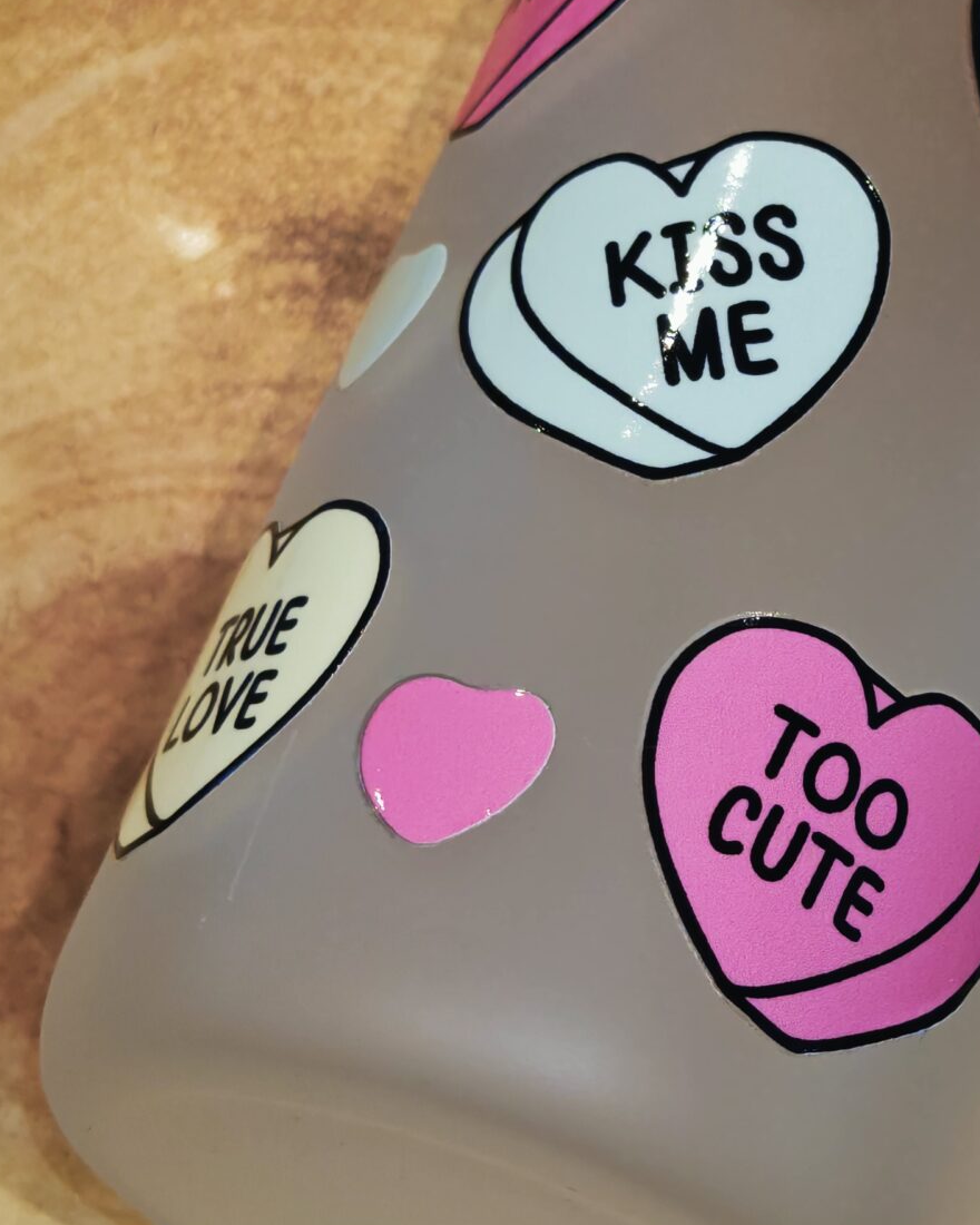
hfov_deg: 13.9
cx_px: 1007
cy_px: 647
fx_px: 3952
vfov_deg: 17.6
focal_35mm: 109
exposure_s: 1/100
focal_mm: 6.83
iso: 160
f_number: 2
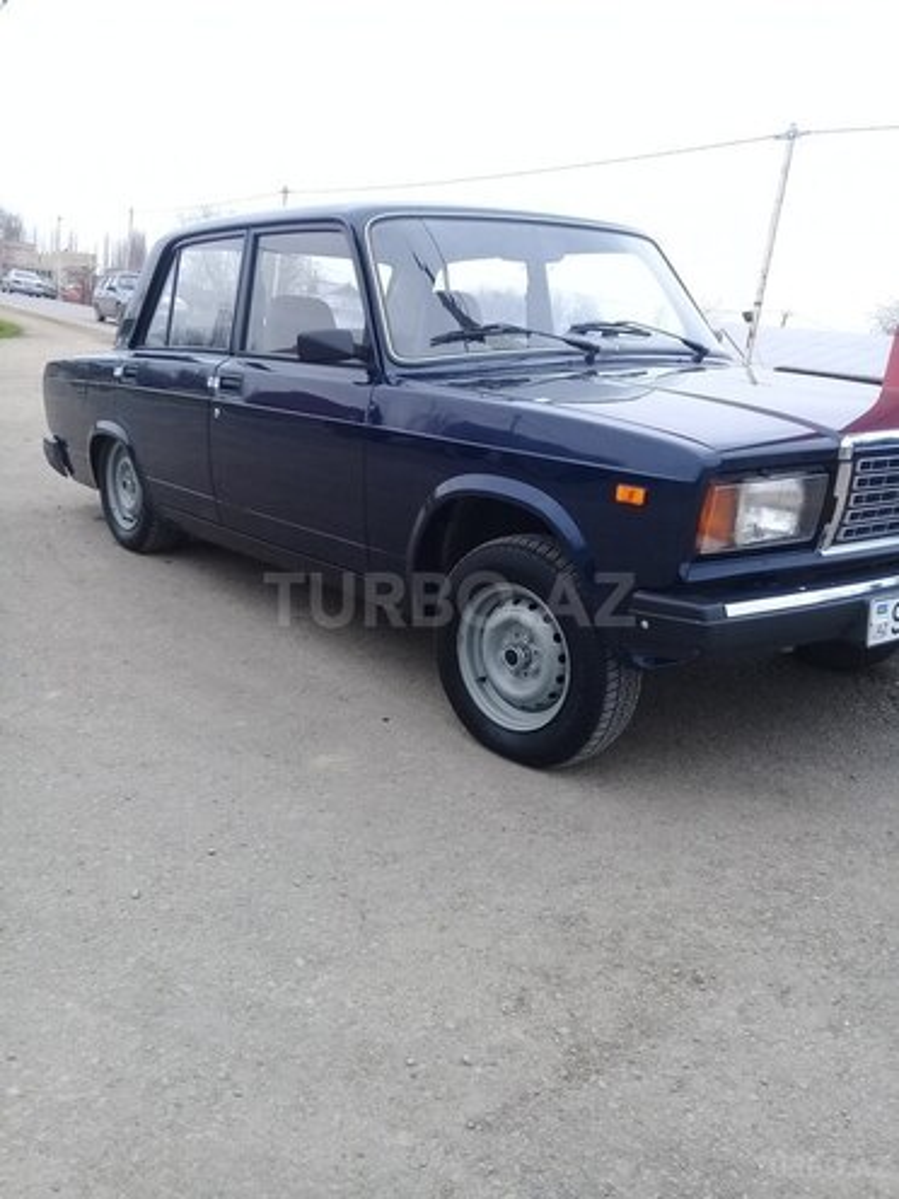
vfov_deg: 58.4
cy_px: 600
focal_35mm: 31
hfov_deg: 45.4
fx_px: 1073
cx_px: 450
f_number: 2.2
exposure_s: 1/304
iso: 50
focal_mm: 3.3
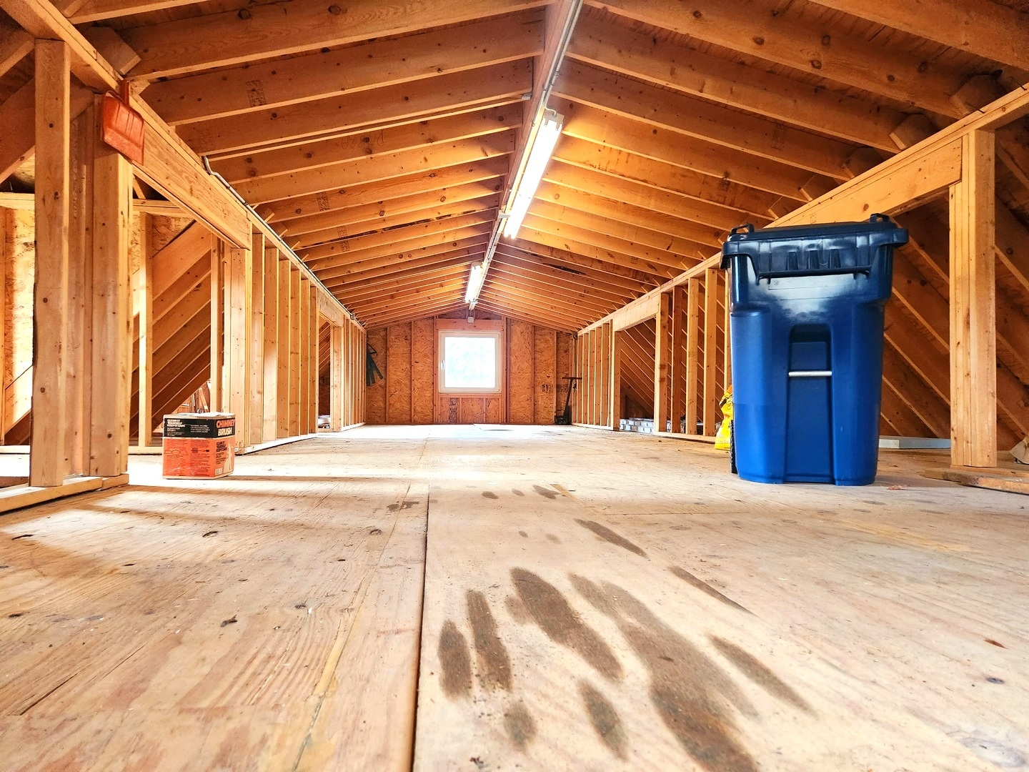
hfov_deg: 73.9
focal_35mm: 23
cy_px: 386
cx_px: 514
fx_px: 684
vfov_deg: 58.9
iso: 1000
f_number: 1.8
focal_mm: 5.4
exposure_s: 1/120
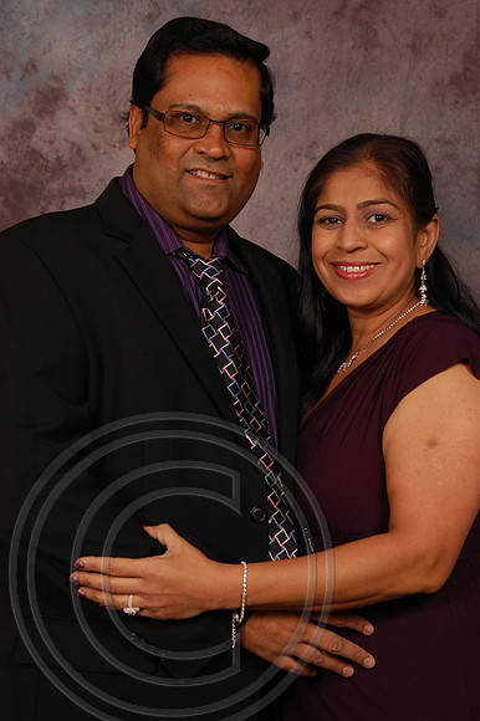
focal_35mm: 63
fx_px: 1261
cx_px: 240
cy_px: 360
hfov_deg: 21.5
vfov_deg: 31.9
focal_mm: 42
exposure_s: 1/200
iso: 400
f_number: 5.6
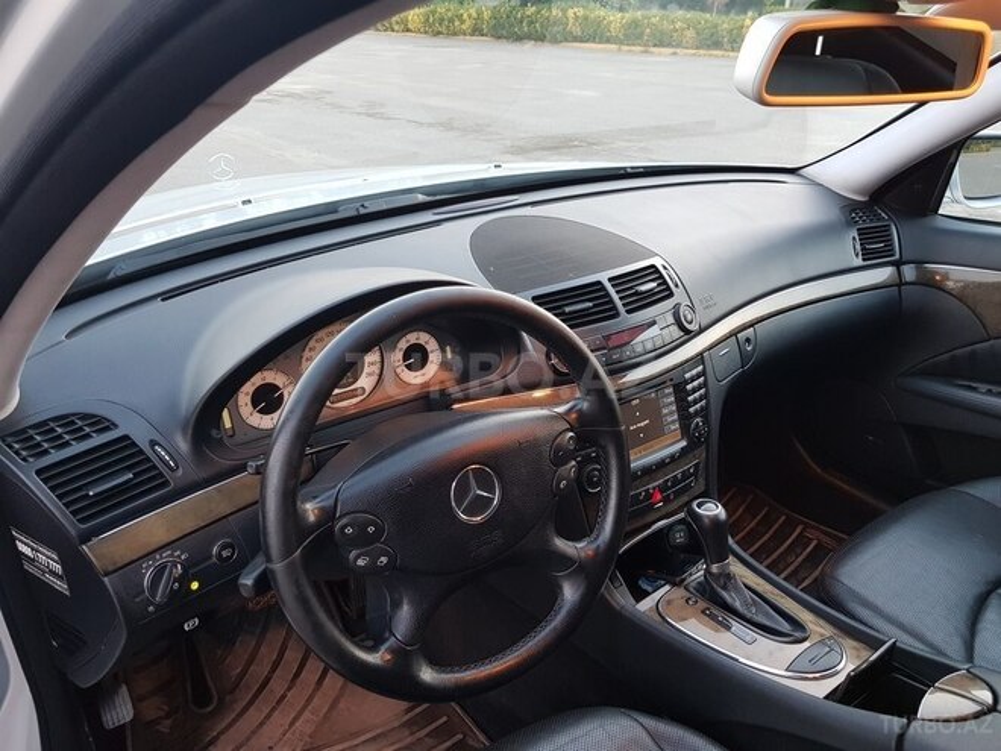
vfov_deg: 53.1
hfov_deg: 67.3
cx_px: 500
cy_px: 376
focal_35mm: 26
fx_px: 752
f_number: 1.7
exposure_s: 1/30
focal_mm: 4.2
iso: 200
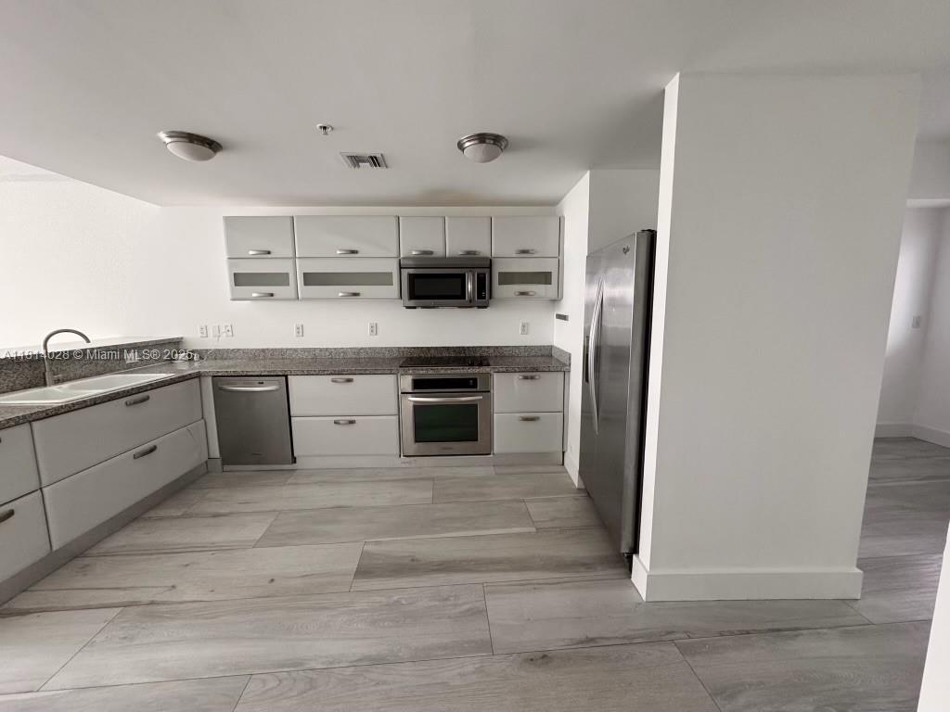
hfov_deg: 102.1
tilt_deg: -8.3
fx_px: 384
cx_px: 475
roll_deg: +0.3
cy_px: 356
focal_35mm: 14
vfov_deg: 85.7
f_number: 2.2
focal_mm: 2.22
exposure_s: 1/99
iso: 200
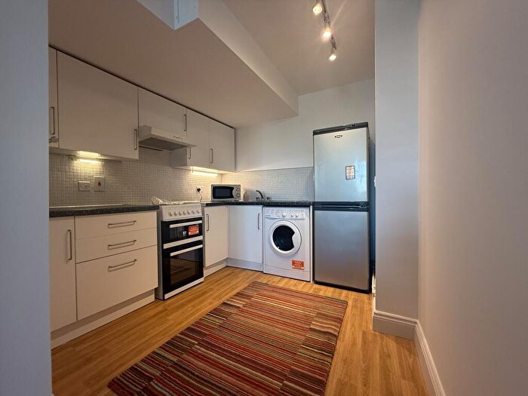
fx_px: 214
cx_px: 264
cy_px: 198
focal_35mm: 14
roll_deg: +0.6
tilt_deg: -1.0
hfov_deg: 102.1
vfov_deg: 85.7
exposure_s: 1/100
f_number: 2.2
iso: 200
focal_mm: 2.22
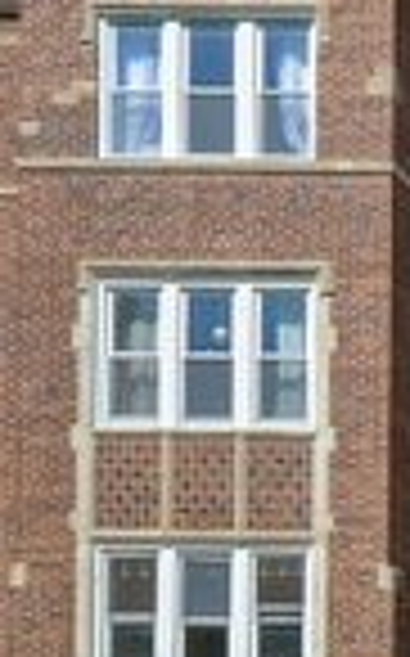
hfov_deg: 11.5
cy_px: 380
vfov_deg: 23.4
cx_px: 1045
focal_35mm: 89
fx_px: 1590
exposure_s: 1/500
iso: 250
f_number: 8
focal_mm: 17
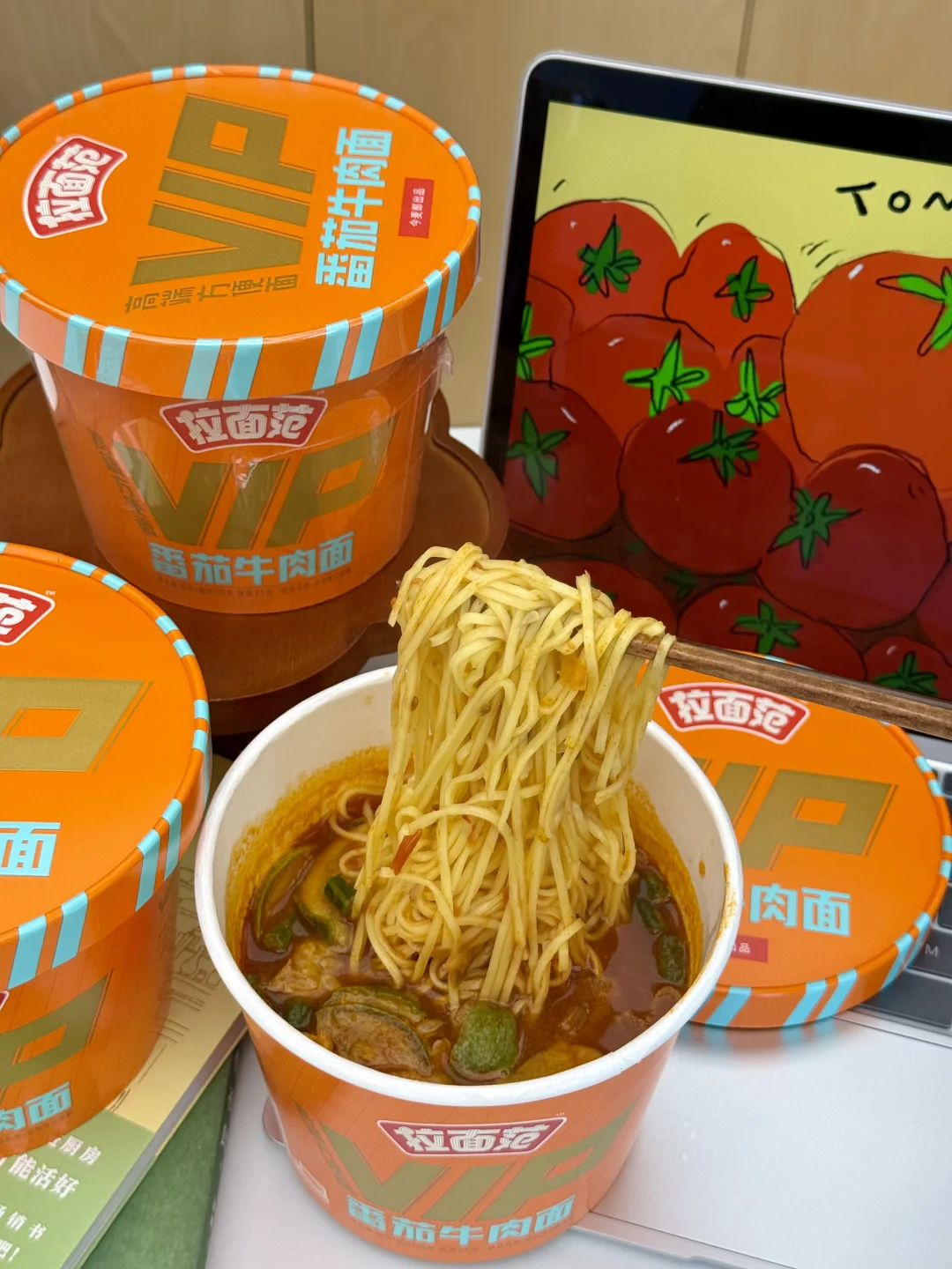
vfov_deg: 39.7
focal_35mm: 48
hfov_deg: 30.3
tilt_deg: -44.1
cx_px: 476
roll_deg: -4.0
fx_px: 1760
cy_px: 634
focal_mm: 6.76
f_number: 1.78
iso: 80
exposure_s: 1/225
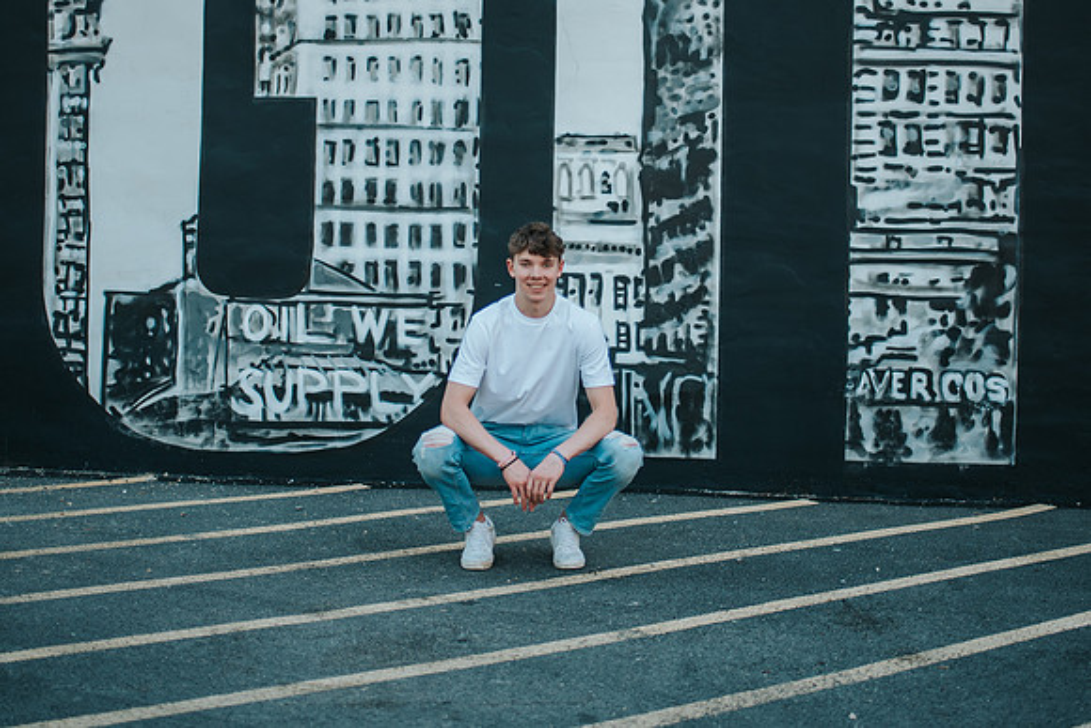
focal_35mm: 50
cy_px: 294
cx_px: 564
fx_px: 1522
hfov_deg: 39.4
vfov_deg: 26.8
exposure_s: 1/1250
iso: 250
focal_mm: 35
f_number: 1.8
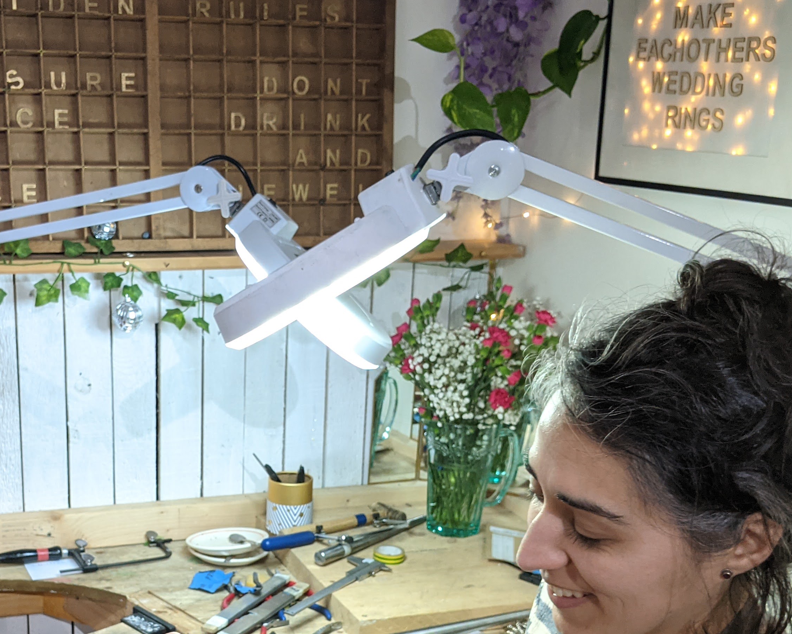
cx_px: 220
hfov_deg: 38.7
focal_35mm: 47
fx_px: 1102
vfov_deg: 31.6
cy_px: 469
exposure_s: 1/100
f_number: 1.8
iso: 252
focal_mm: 4.44
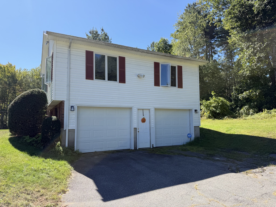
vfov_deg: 56.8
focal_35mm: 24
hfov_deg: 71.6
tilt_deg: +4.8
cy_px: 104
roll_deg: +1.0
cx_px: 138
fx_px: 191
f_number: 1.78
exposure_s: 1/1901
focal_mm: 6.76
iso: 80
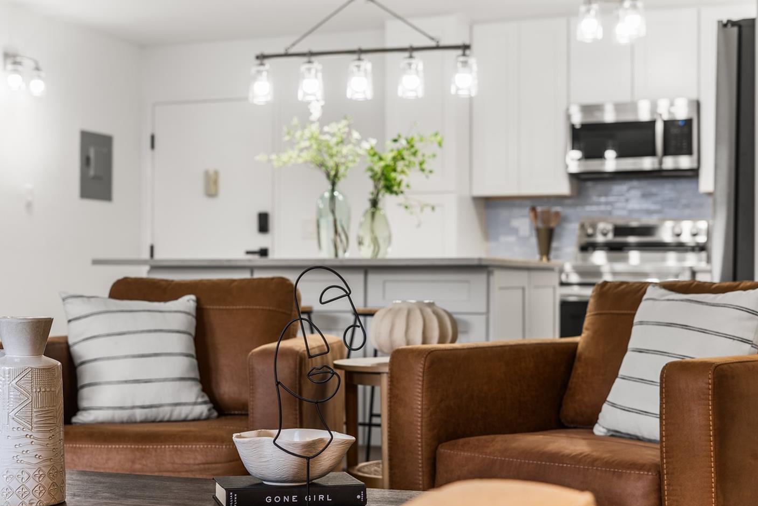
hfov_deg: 35.0
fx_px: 1200
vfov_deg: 23.8
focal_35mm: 57
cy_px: 271
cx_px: 345
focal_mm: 50
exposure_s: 1/10
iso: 200
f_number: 4
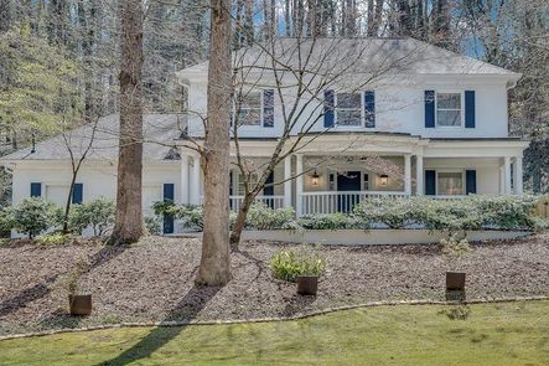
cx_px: 261
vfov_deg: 37.8
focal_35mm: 35
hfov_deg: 54.4
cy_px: 192
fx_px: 534
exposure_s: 1/200
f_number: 8
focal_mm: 31
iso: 100
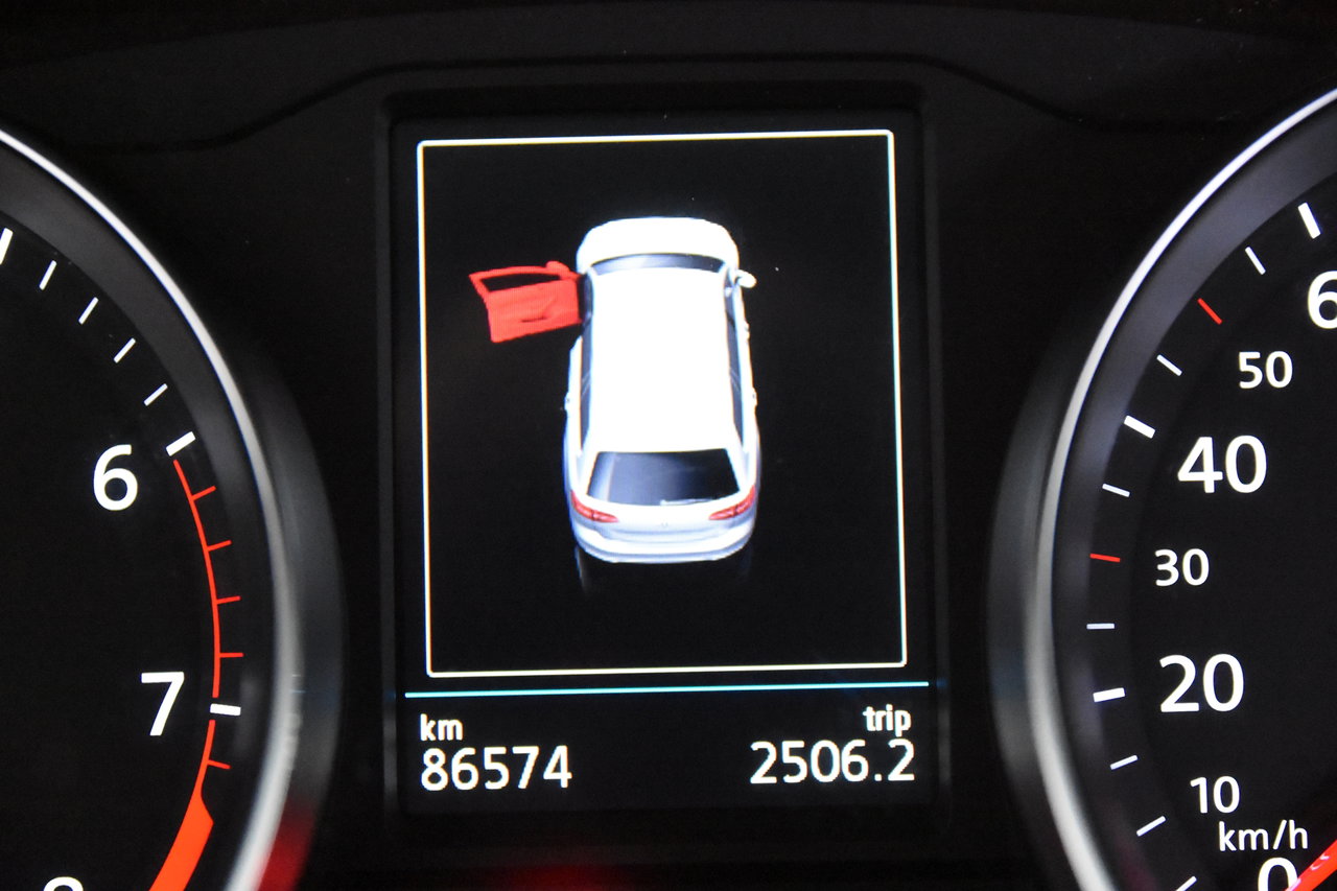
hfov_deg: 19.5
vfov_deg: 13.0
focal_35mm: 105
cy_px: 446
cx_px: 668
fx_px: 3899
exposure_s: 1/80
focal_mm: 70
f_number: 4
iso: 12800
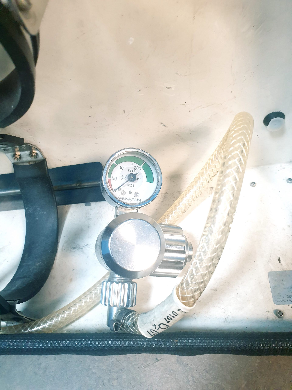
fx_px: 292
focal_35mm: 26
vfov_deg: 67.3
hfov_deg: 53.1
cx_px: 146
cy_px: 195
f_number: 2.4
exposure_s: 1/33
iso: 320
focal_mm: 4.3
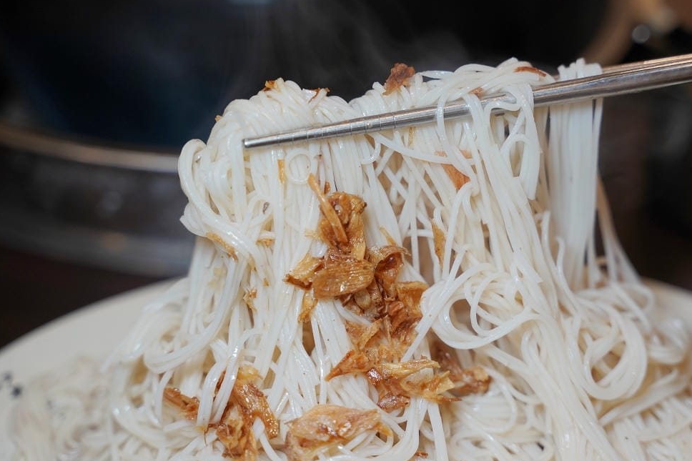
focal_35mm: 93
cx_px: 415
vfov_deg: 14.7
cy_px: 224
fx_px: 1787
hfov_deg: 21.9
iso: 200
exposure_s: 1/80
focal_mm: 75
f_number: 4
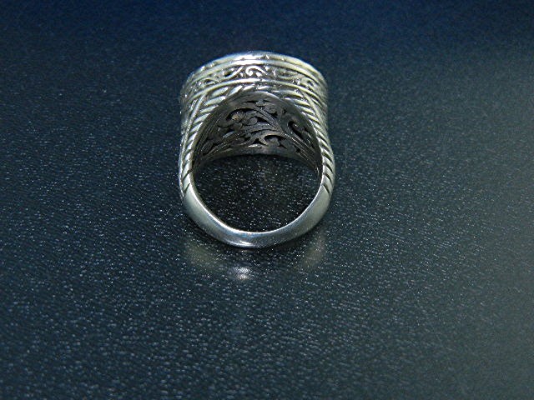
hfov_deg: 32.7
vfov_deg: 24.8
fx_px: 910
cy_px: 200
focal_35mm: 59
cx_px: 267
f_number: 8
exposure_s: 1/30
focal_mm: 10.6
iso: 500
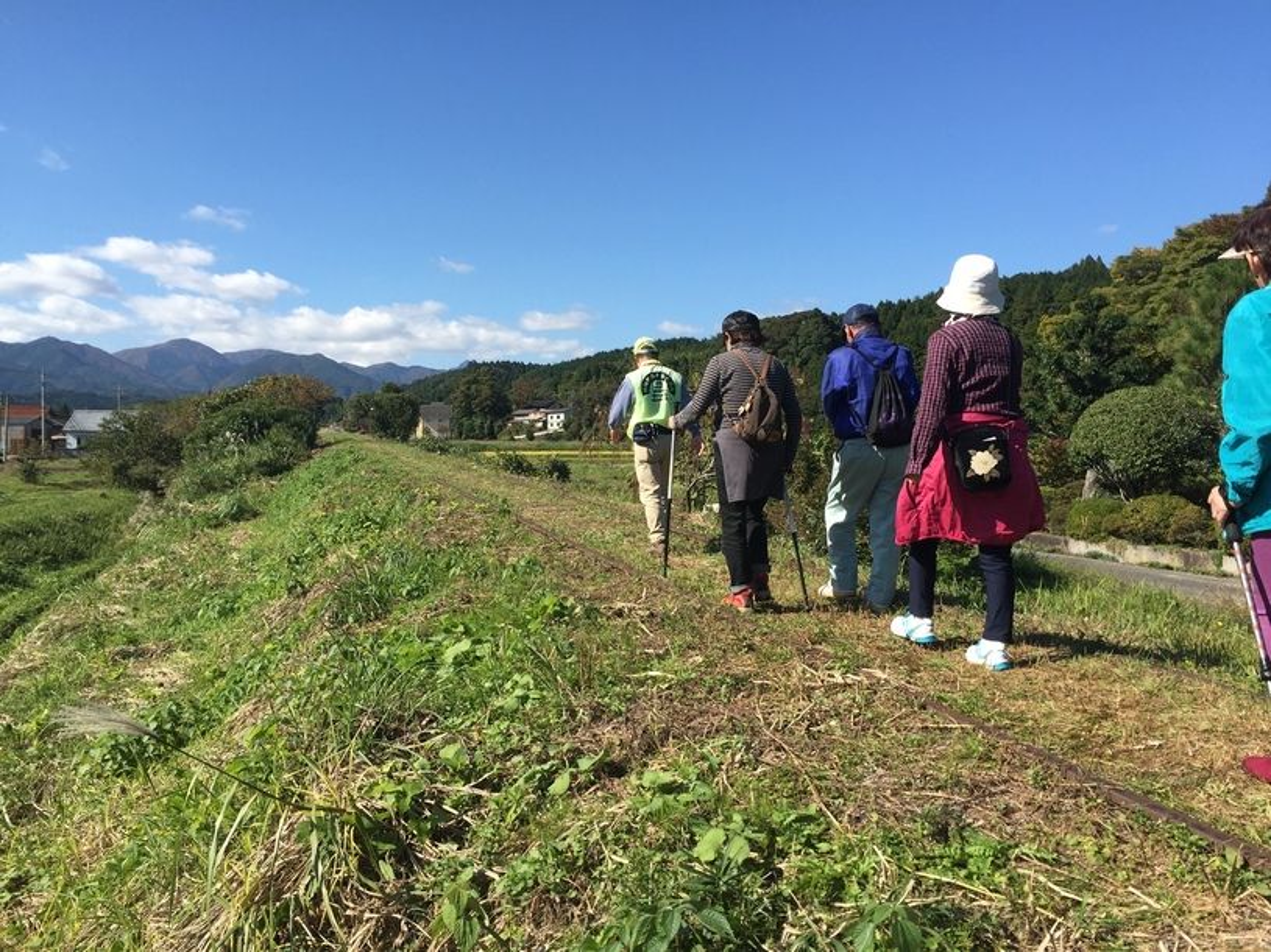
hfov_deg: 61.7
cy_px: 476
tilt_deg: -1.7
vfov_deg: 48.2
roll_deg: -1.1
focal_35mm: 29
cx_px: 636
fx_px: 1065
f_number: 2.2
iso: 32
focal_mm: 4.15
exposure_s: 1/1522
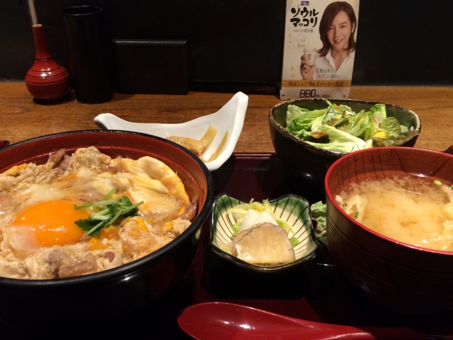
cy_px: 182
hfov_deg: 53.9
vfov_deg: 41.8
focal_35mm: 34
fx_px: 445
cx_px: 213
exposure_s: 1/30
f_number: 2.2
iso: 160
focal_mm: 4.12
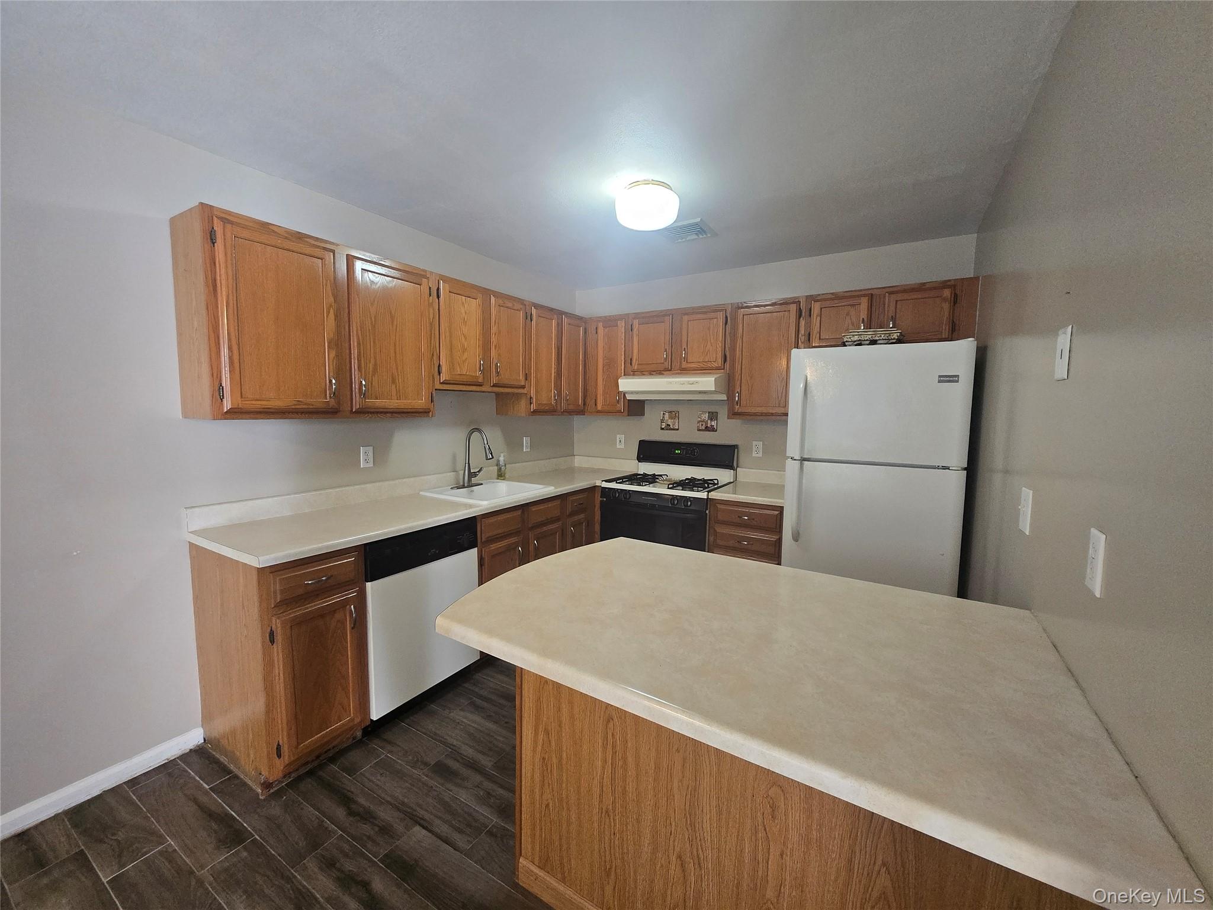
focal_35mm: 13
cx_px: 606
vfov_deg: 89.9
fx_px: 456
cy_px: 455
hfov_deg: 106.2
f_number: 2.2
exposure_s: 1/60
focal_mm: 1.7
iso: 250
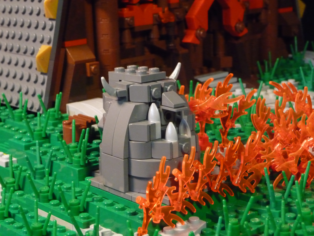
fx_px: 698
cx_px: 157
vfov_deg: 19.1
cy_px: 118
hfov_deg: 25.3
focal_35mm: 77
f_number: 4.6
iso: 800
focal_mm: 13.1
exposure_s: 1/30
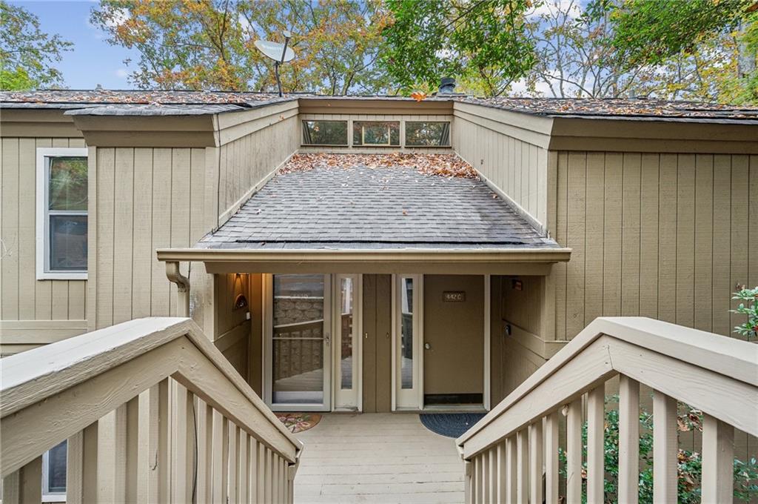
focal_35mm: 16
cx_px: 379
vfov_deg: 73.6
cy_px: 252
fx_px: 336
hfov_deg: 96.8
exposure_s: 1/25
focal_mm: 16
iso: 100
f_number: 8
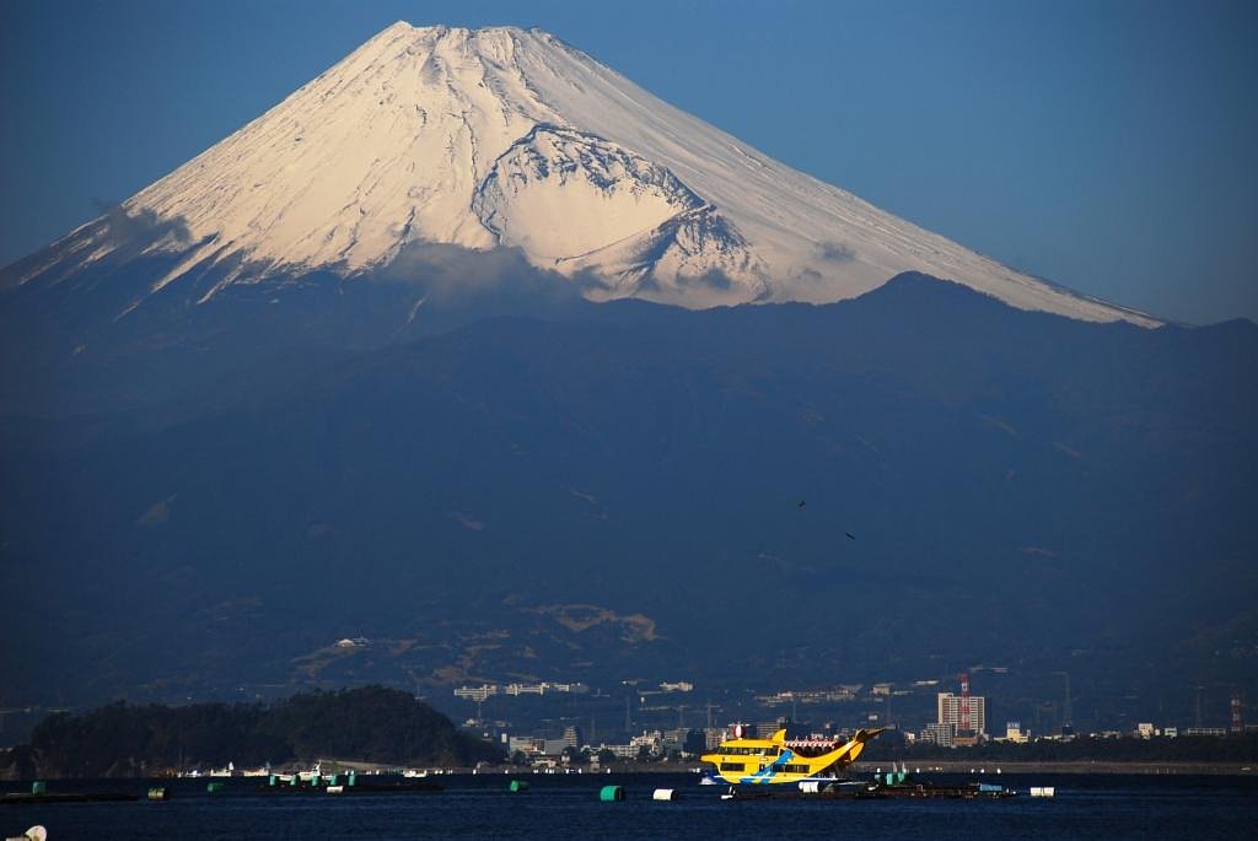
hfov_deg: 9.1
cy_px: 420
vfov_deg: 6.1
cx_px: 629
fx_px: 7870
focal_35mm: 225
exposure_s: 1/1600
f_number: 5.6
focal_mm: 150
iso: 100
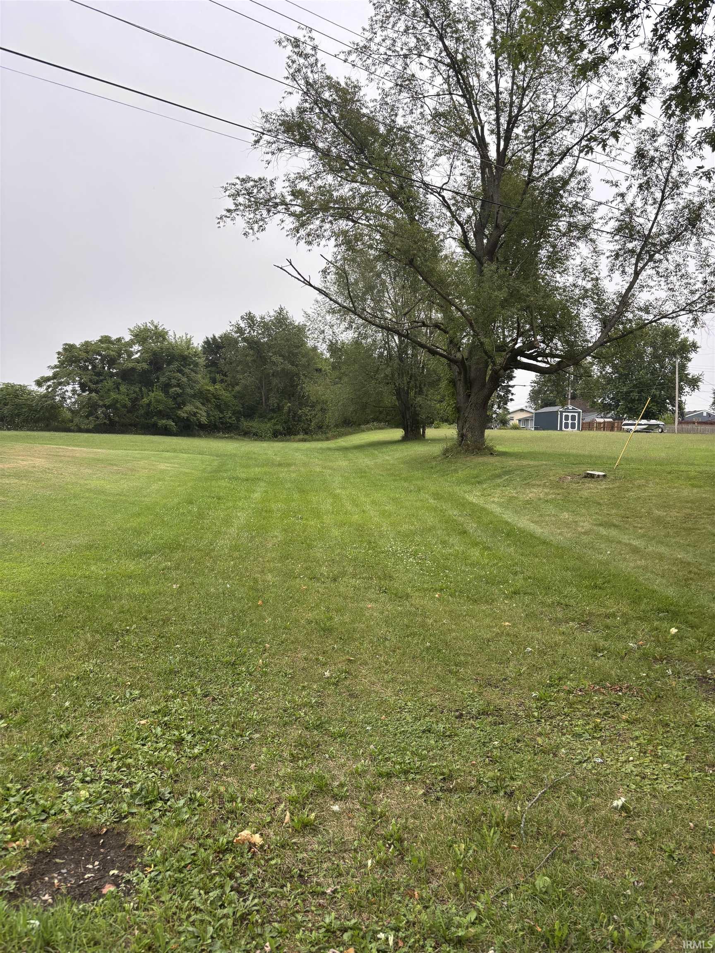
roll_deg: -2.2
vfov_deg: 67.3
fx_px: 716
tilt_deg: -1.8
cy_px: 476
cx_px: 358
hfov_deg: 53.1
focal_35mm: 26
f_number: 1.6
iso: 50
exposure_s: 1/645
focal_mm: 5.96
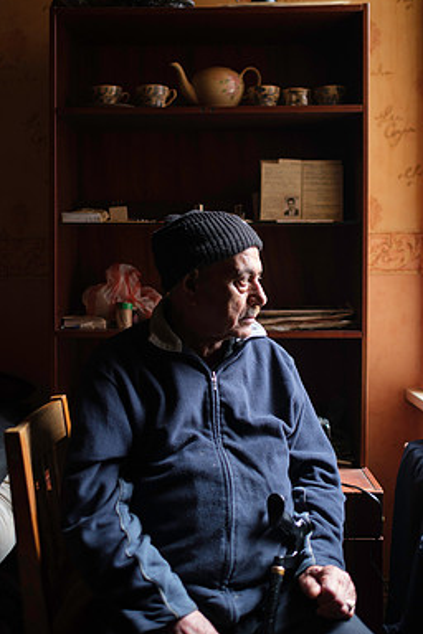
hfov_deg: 32.6
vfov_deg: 47.3
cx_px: 195
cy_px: 281
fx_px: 723
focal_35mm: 41
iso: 800
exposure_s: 1/30
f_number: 1.4
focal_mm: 23
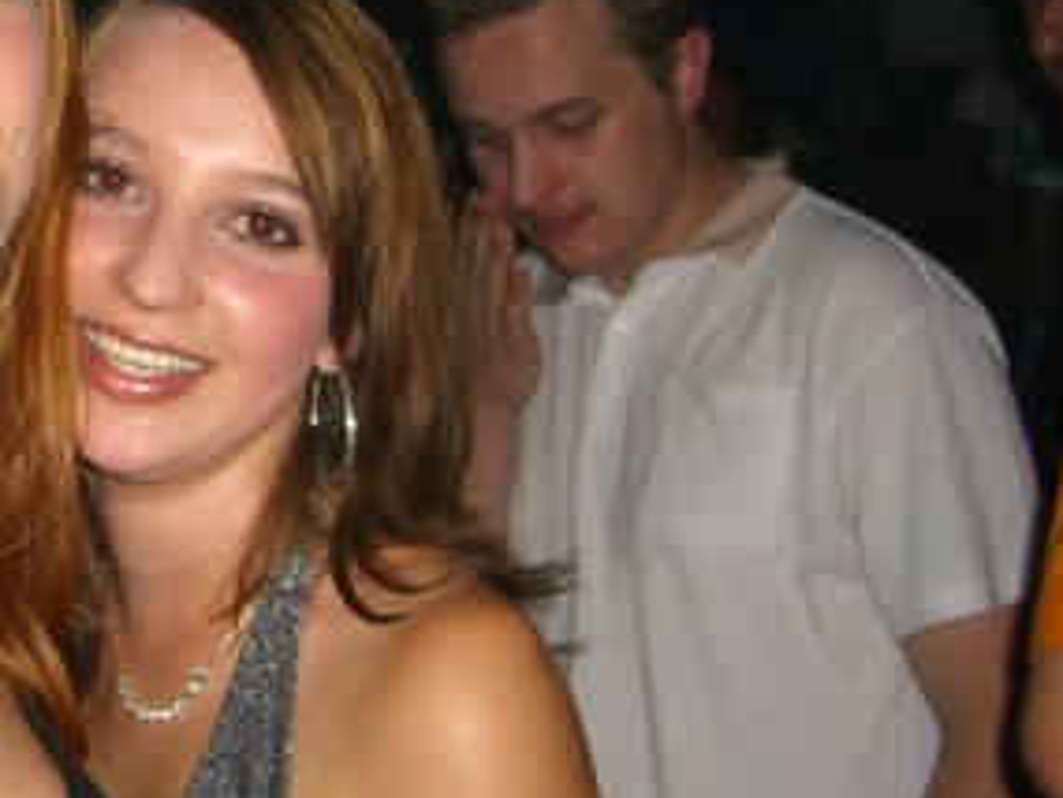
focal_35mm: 80
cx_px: -15
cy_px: 339
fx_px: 2458
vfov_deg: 18.4
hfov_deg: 23.3
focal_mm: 7.9
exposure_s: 1/60
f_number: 2.8
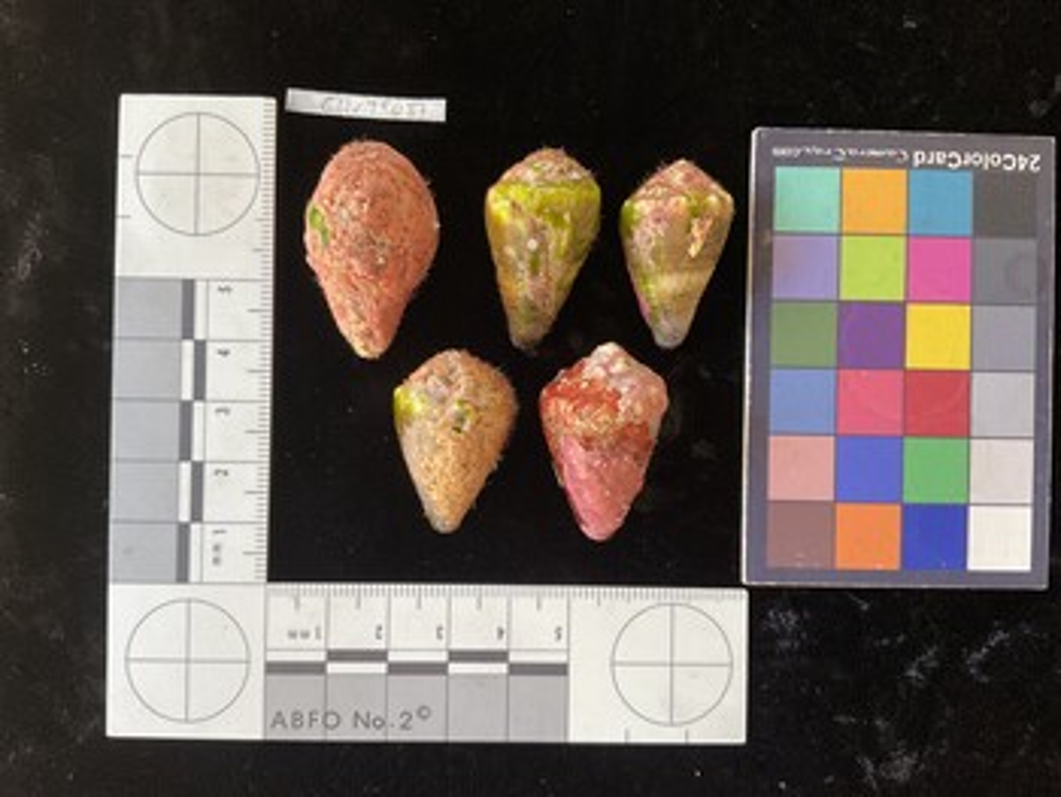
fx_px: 889
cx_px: 530
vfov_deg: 48.3
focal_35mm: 29
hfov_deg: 61.6
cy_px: 398
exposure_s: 1/60
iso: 125
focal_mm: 3
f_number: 1.8
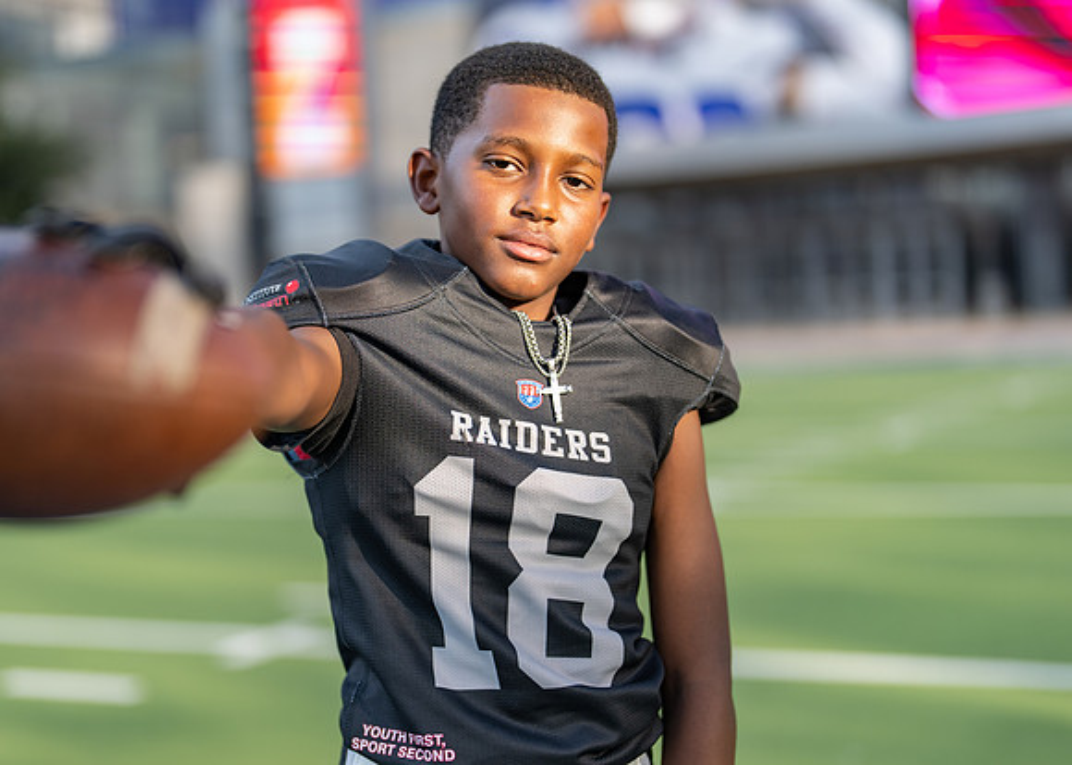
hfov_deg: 33.1
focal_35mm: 59
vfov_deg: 23.9
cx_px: 494
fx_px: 1804
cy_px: 429
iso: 100
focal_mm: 50
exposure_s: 1/2000
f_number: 1.2
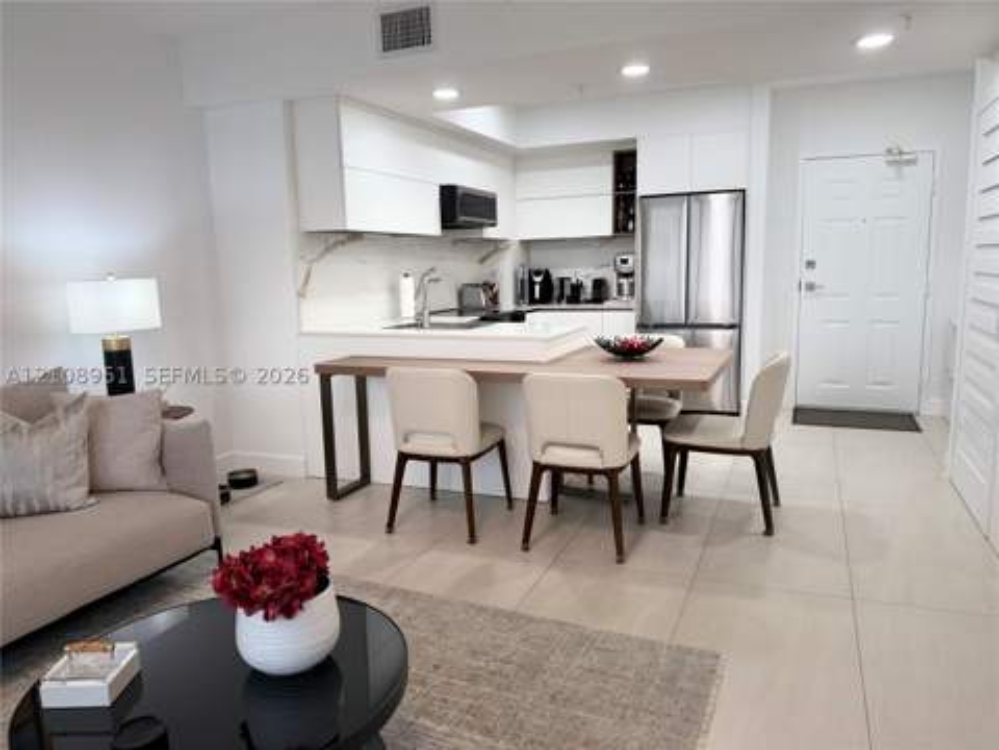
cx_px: 500
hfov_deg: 71.6
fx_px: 693
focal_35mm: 24
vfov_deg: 56.8
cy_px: 375
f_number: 1.8
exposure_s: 1/120
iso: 125
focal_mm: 6.93
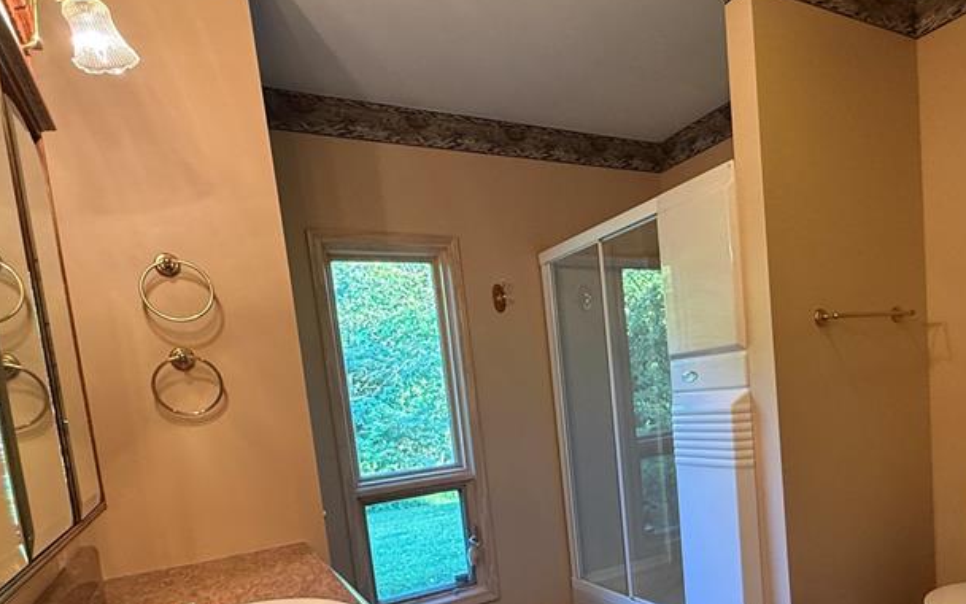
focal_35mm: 25
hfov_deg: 71.4
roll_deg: +5.1
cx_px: 604
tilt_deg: -6.8
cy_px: 463
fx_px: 658
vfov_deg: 47.2
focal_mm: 2.22
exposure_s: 1/60
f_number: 2.2
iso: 320
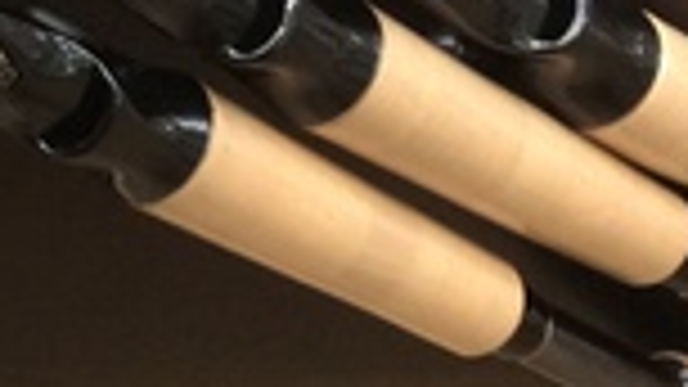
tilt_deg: -28.6
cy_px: -104
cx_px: -324
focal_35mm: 146
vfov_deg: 8.2
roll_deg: +0.9
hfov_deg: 13.9
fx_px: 2663
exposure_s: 1/24
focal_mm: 3.3
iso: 80
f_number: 2.4
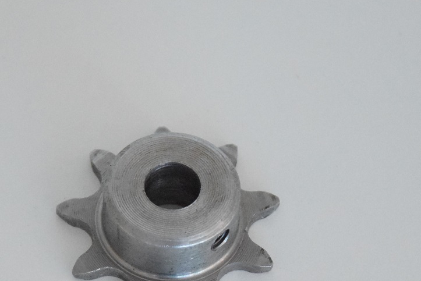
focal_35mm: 282
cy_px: 201
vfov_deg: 4.9
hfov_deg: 7.3
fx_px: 3301
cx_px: 177
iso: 6400
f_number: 5.6
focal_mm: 85
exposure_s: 1/320
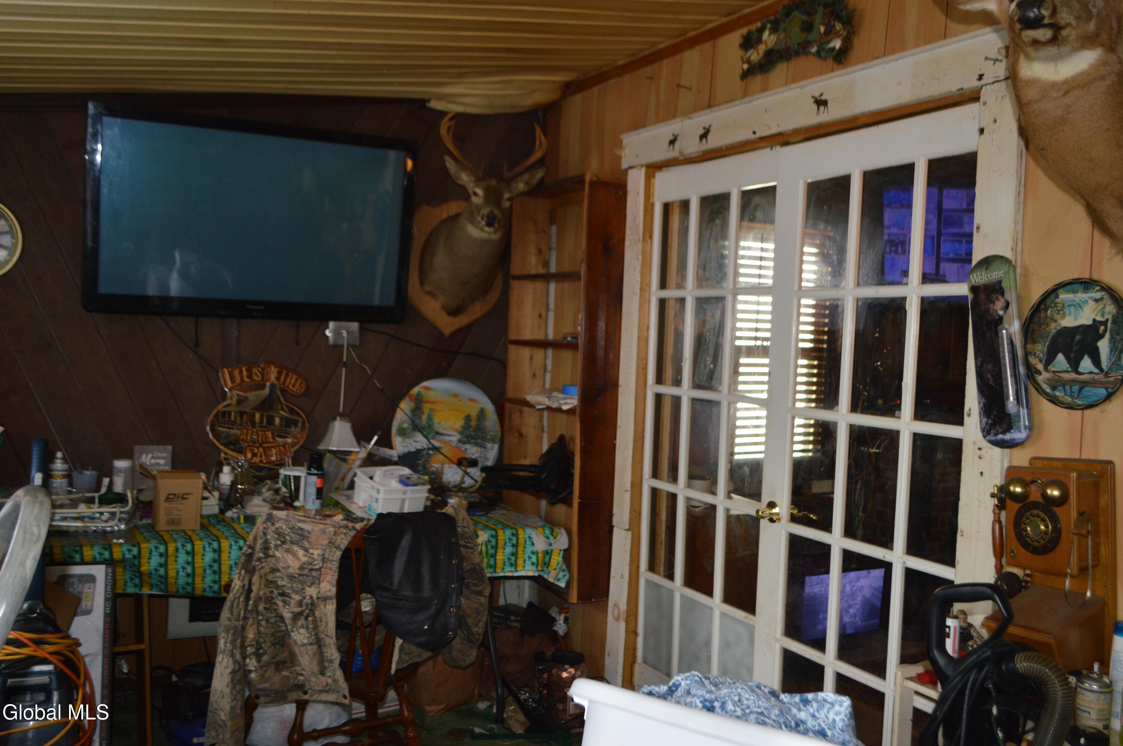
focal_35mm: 33
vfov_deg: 39.9
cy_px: 373
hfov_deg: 57.3
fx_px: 1028
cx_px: 562
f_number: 3.8
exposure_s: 1/60
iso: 560
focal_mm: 22
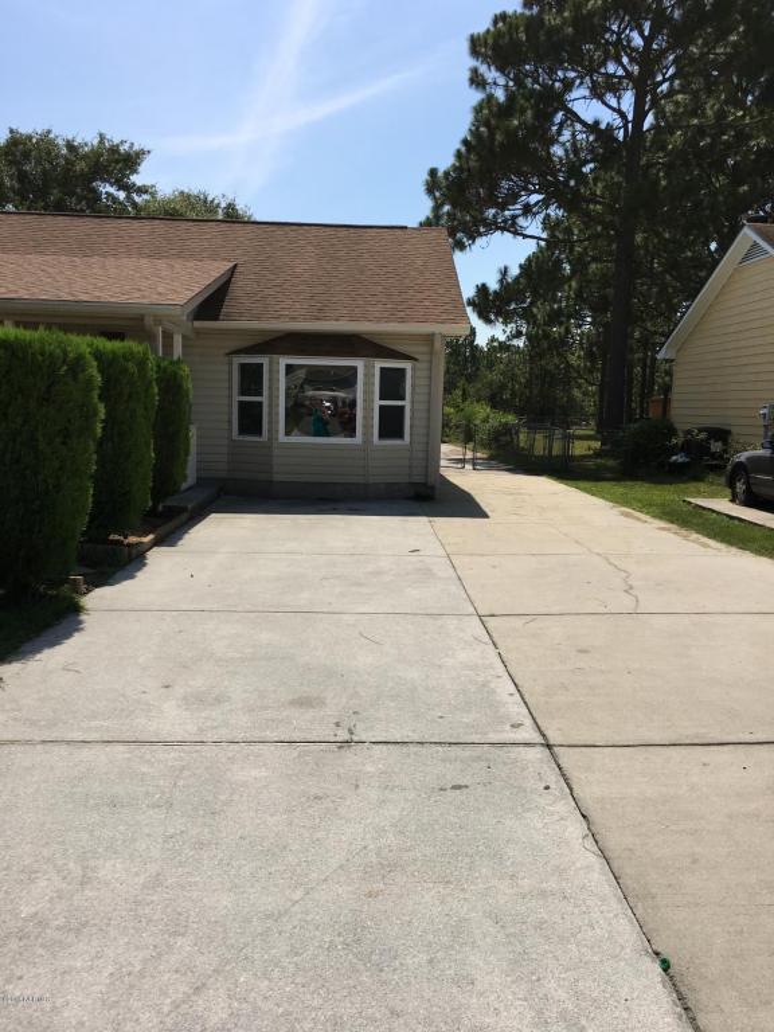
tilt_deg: -3.8
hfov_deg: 48.2
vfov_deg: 61.7
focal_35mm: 29
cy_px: 516
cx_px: 387
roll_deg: -1.8
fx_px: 865
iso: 25
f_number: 2.2
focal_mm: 4.15
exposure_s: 1/2481
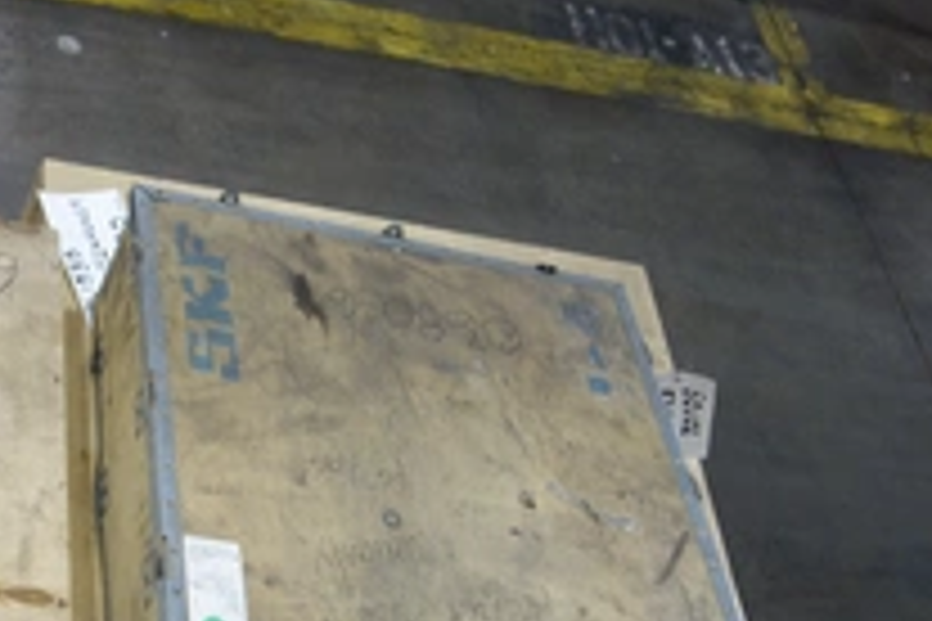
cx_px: 68
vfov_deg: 24.4
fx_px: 1398
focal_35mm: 54
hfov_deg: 34.5
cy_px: 551
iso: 125
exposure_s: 1/60
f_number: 1.8
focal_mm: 10.4
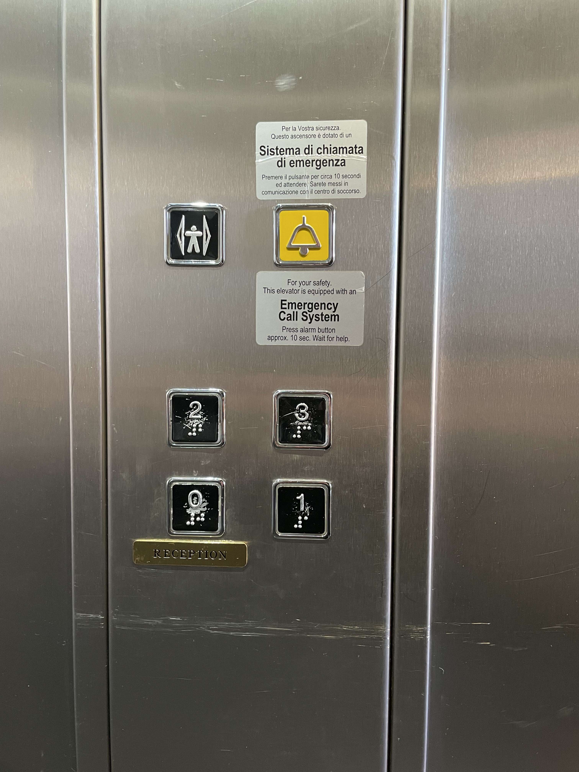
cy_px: 386
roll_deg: -0.7
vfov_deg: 67.3
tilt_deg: -4.6
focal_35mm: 26
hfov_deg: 53.1
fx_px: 580
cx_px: 290
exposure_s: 1/33
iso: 320
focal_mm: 4.2
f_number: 1.6
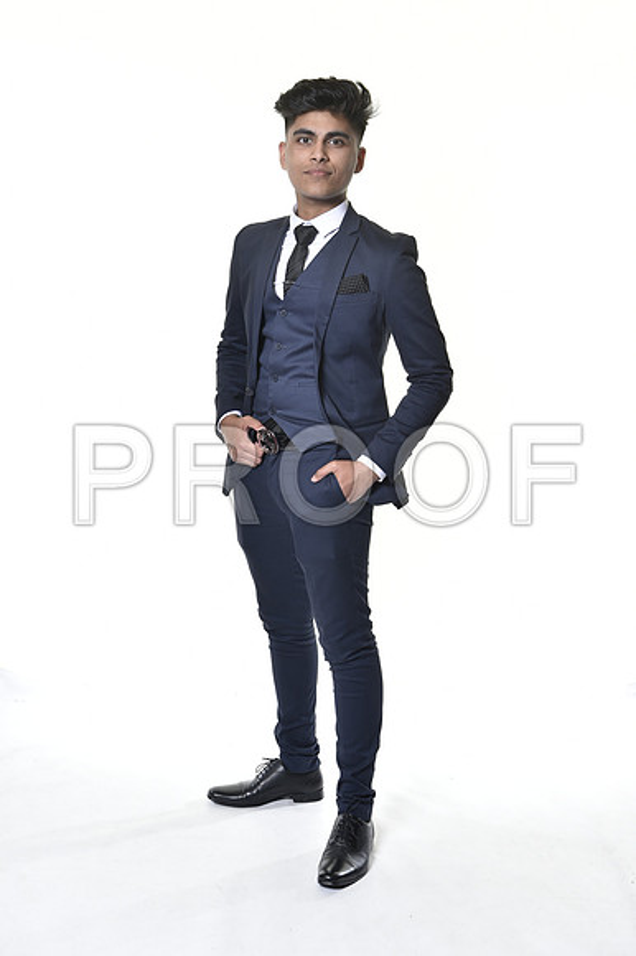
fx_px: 1459
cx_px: 318
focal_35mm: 55
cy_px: 478
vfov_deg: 36.3
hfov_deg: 24.6
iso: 400
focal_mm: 55
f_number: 9
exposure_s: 1/160
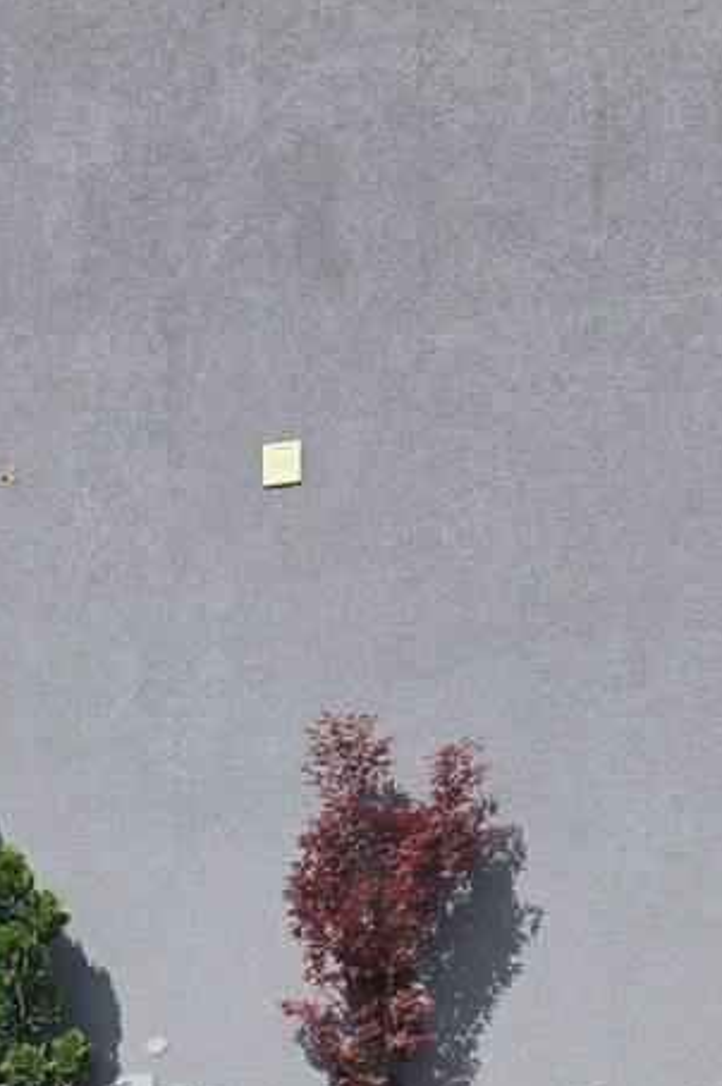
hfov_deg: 24.7
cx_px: 167
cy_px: 1139
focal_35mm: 54
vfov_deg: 33.1
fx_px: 1627
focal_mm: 6.25
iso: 80
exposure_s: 1/7333
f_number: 1.7
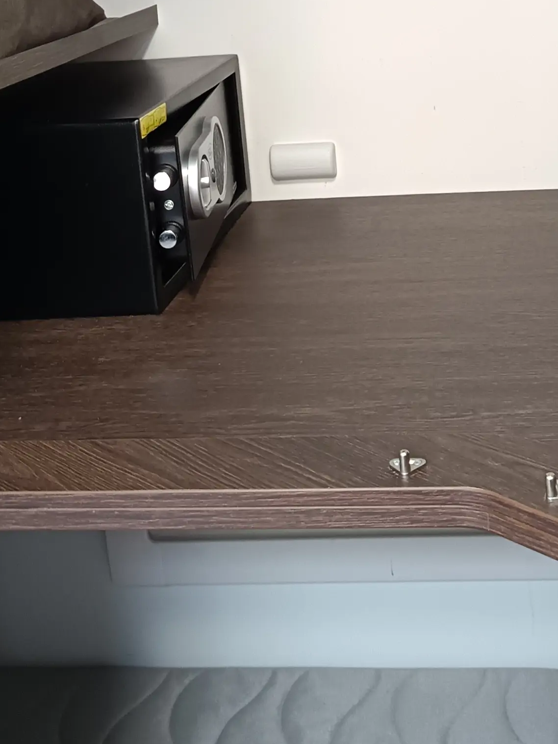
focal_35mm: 54
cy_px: 62
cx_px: 400
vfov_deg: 33.5
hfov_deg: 26.8
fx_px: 1160
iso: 1494
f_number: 1.75
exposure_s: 1/25
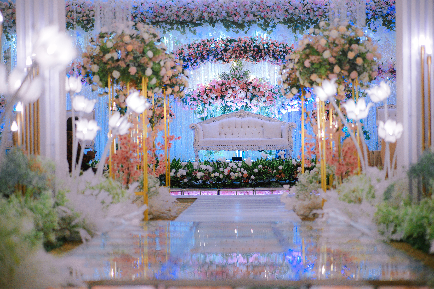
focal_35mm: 85
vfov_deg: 16.1
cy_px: 144
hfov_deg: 24.0
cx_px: 217
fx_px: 1021
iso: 640
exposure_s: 1/320
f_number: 2.2
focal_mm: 84.7
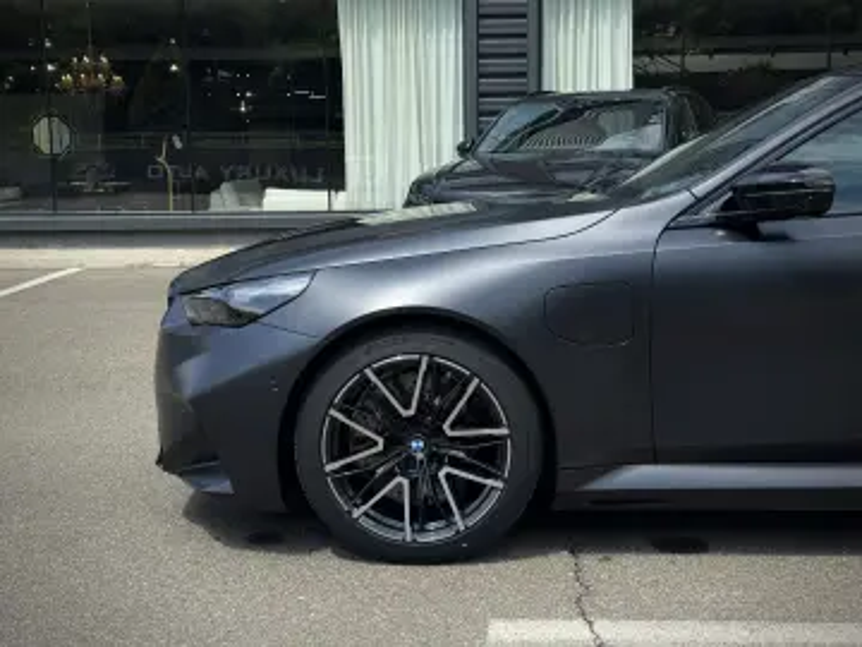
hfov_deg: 39.7
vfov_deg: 30.3
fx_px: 1195
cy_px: 324
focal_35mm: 48
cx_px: 431
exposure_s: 1/2959
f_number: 1.78
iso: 64
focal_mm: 6.76
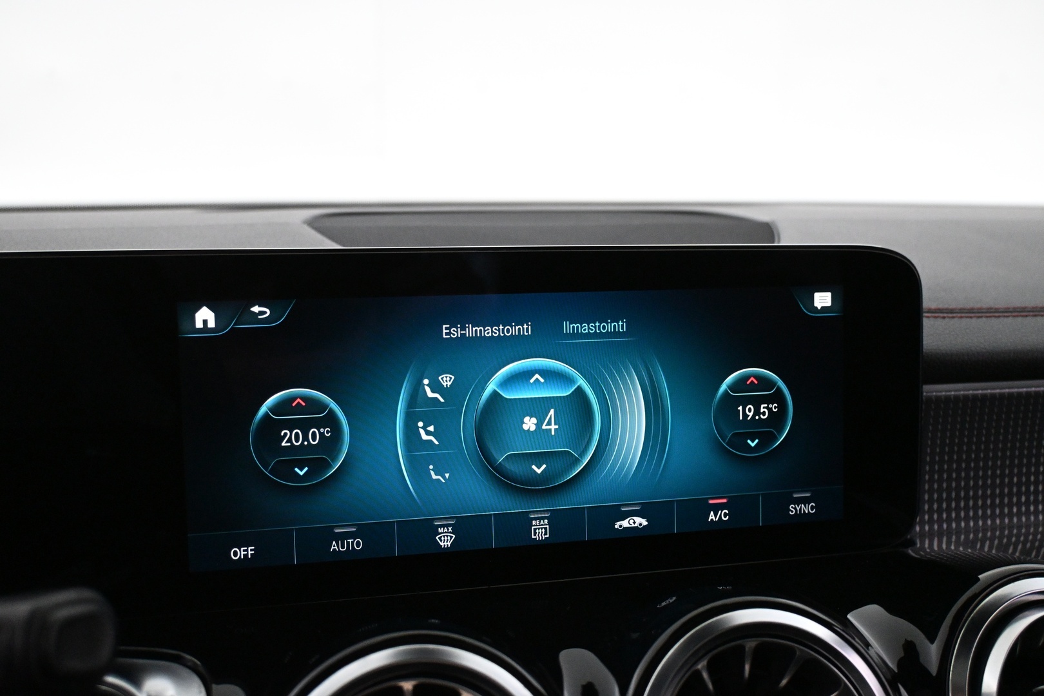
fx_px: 913
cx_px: 522
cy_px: 348
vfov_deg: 41.7
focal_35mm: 32
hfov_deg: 59.5
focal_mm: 21
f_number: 4
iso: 4000
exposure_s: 1/100
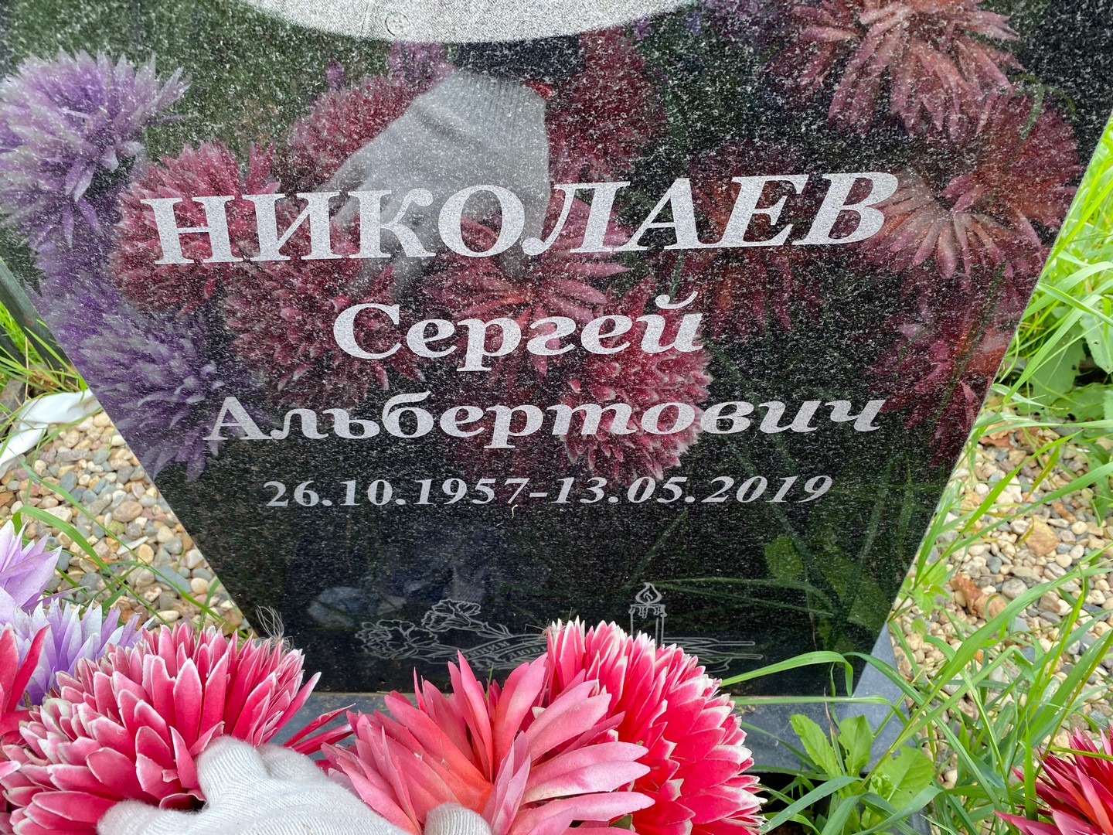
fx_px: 836
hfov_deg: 67.3
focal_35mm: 26
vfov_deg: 53.1
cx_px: 556
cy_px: 418
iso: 32
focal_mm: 4.25
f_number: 1.8
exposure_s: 1/131
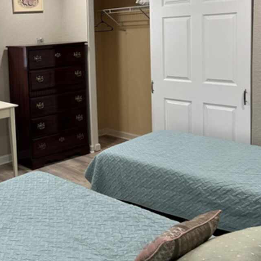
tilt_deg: -6.5
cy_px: 71
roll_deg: +3.6
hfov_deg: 34.8
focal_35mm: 46
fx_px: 392
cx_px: 29
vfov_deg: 36.1
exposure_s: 1/120
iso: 125
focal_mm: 5.7
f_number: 1.5
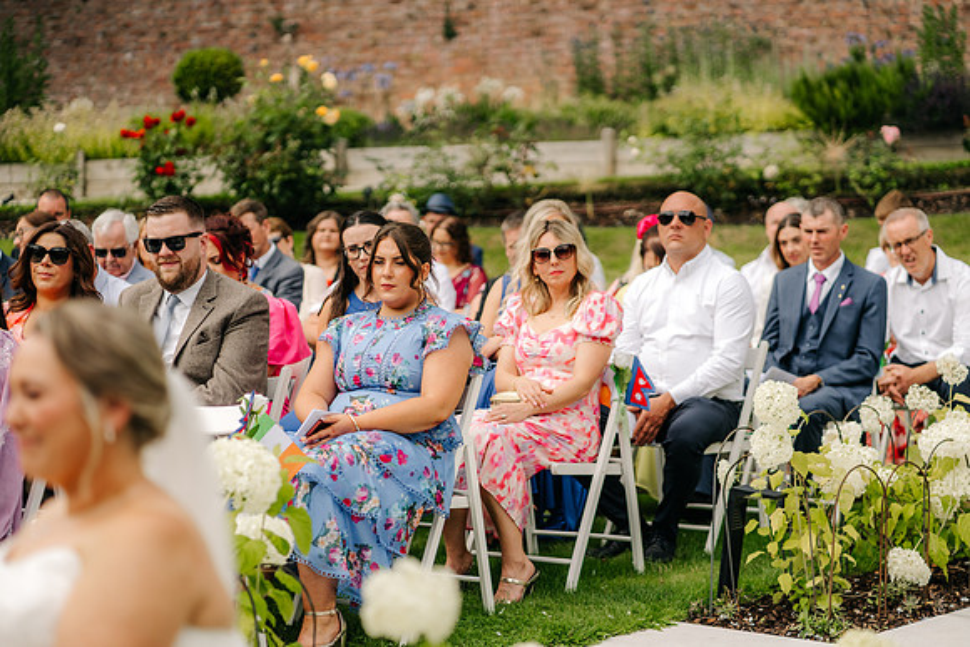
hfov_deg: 23.9
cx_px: 485
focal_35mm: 85
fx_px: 2291
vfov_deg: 16.1
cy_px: 324
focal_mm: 85
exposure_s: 1/2500
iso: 100
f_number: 2.2
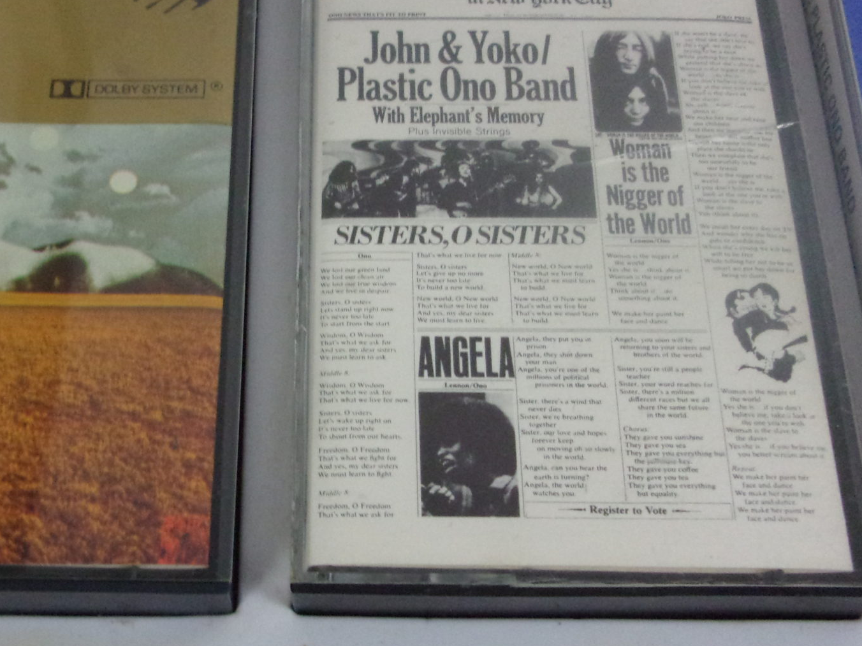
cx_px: 314
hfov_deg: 35.9
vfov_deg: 27.5
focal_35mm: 53
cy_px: 343
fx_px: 1320
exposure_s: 1/125
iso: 487
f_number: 3.9
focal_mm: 5.1
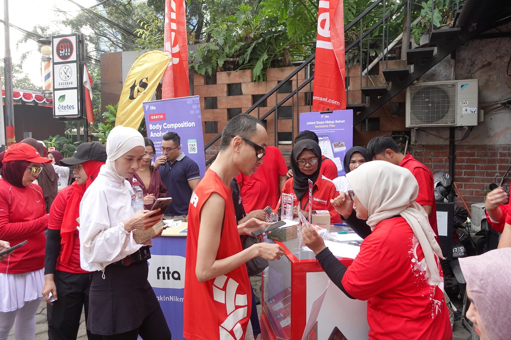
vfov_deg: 46.4
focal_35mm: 28
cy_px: 170
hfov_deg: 65.5
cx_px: 256
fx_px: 397
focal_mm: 10.85
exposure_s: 1/250
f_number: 3.2
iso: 400
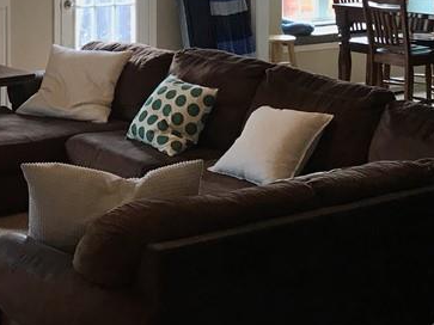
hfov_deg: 24.4
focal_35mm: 79
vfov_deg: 17.9
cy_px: -51
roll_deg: +0.4
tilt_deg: -2.1
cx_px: 103
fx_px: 990
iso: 25
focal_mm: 3.99
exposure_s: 1/30
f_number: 1.8
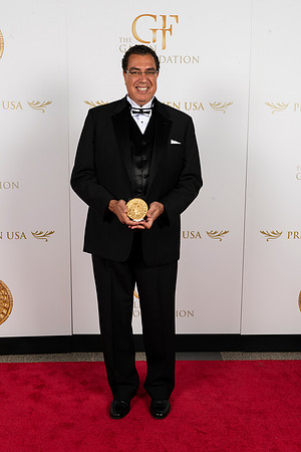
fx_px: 477
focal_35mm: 38
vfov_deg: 50.7
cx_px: 150
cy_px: 226
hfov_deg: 35.1
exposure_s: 1/125
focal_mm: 38
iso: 64
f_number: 11
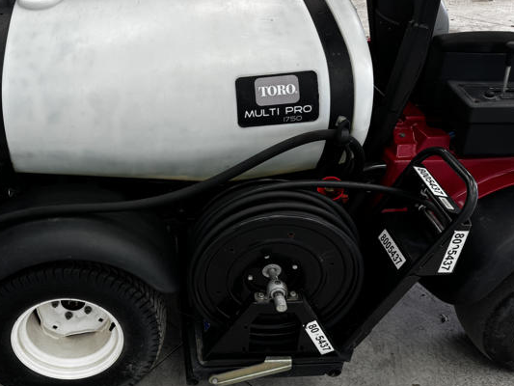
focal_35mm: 36
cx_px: 149
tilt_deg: -33.2
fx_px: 535
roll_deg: -0.4
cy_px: 179
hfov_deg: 49.9
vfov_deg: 39.7
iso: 80
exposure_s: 1/120
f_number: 1.78
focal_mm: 6.76
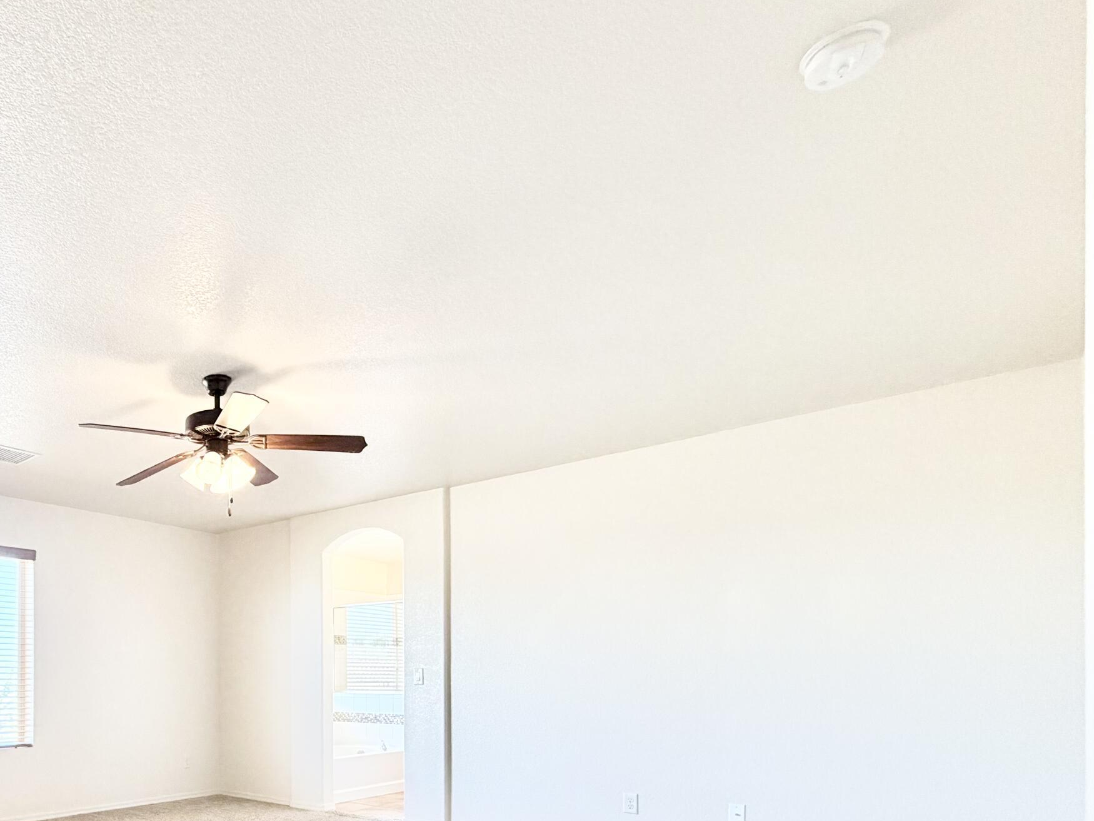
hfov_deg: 63.8
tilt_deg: +0.0
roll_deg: +0.1
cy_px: 677
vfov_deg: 52.5
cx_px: 183
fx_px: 759
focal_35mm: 24
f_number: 2.2
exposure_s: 1/60
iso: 250
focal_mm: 2.22
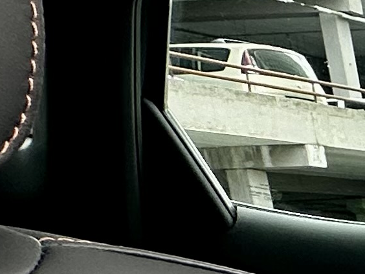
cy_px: 446
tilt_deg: -9.8
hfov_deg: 9.9
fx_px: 1054
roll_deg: +3.1
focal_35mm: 100
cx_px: 1245
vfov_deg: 13.7
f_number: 2.2
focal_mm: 2.22
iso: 40
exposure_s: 1/109
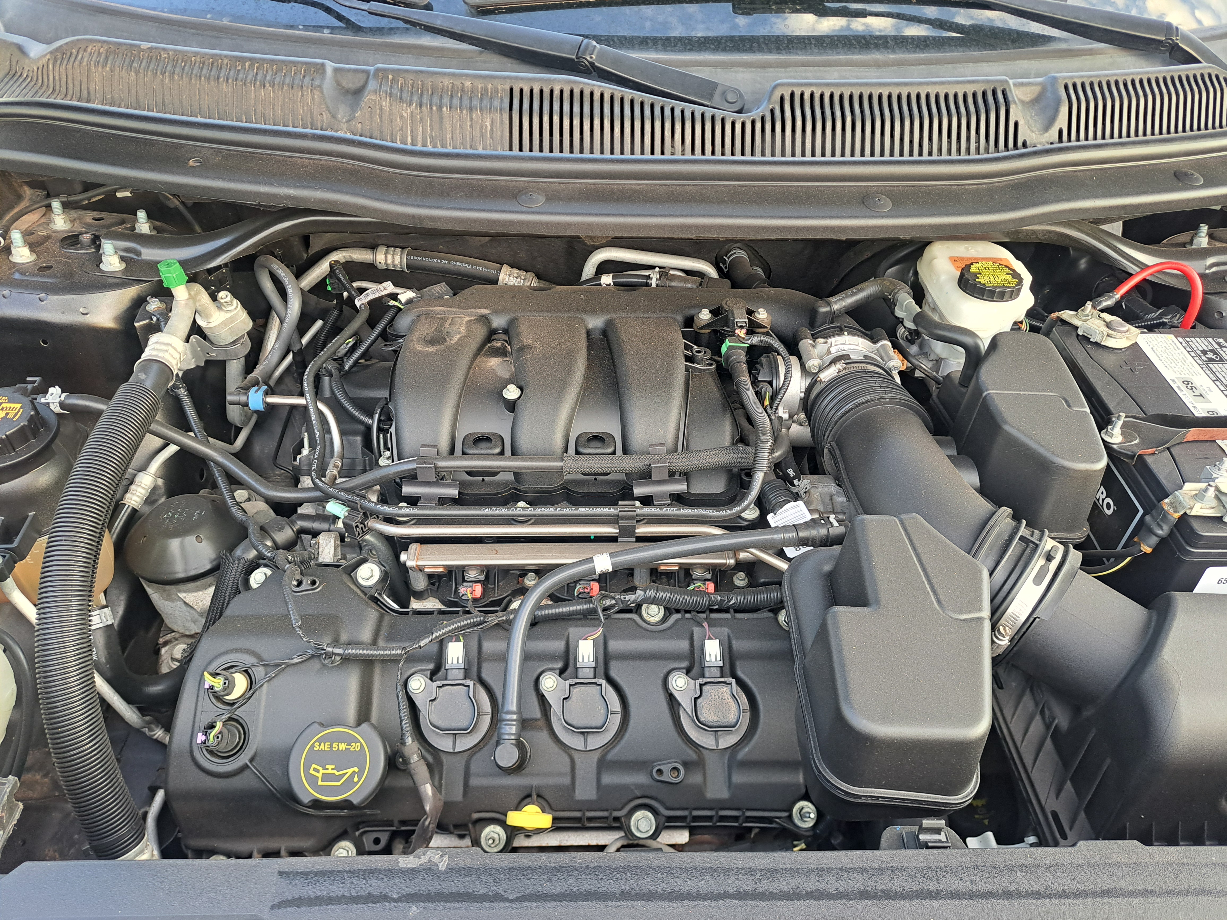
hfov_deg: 71.6
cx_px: 614
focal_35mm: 24
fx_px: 851
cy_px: 460
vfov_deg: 56.8
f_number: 1.8
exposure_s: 1/60
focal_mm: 5.23
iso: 125
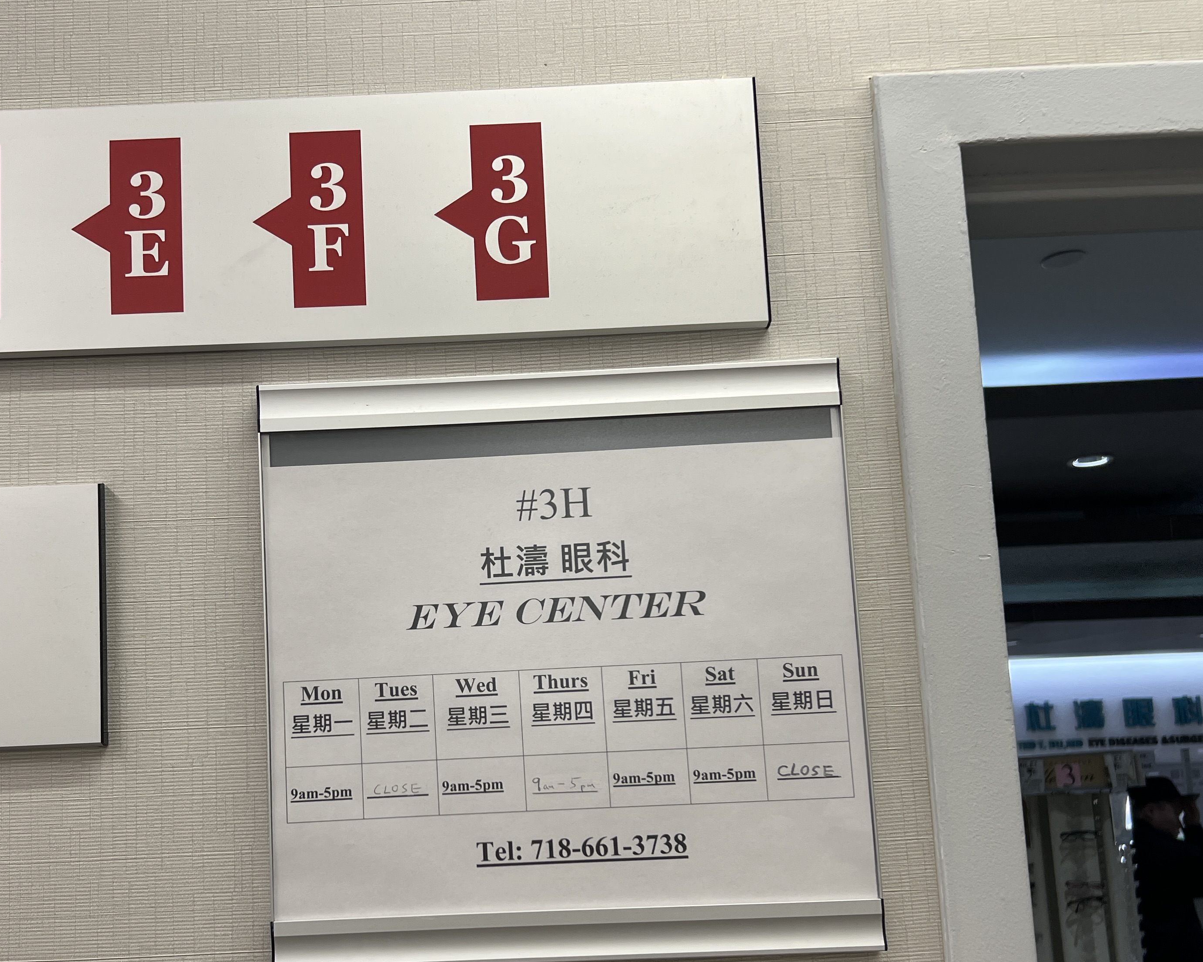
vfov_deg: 39.7
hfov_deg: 48.5
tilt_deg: +8.6
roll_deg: +2.5
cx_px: 425
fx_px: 1317
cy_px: 637
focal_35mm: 37
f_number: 1.5
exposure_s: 1/120
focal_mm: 5.7
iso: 50
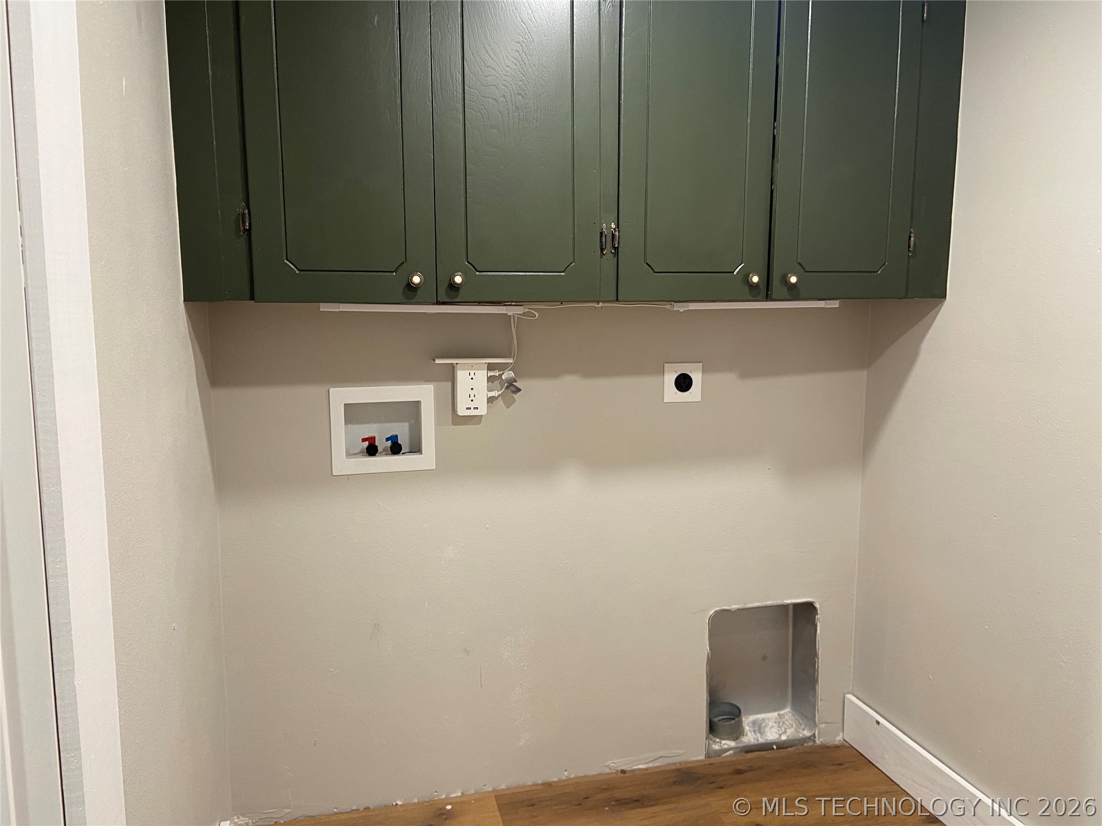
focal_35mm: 26
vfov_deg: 53.1
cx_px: 551
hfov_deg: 67.3
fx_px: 828
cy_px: 413
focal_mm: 4.25
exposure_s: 1/60
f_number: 1.8
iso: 160
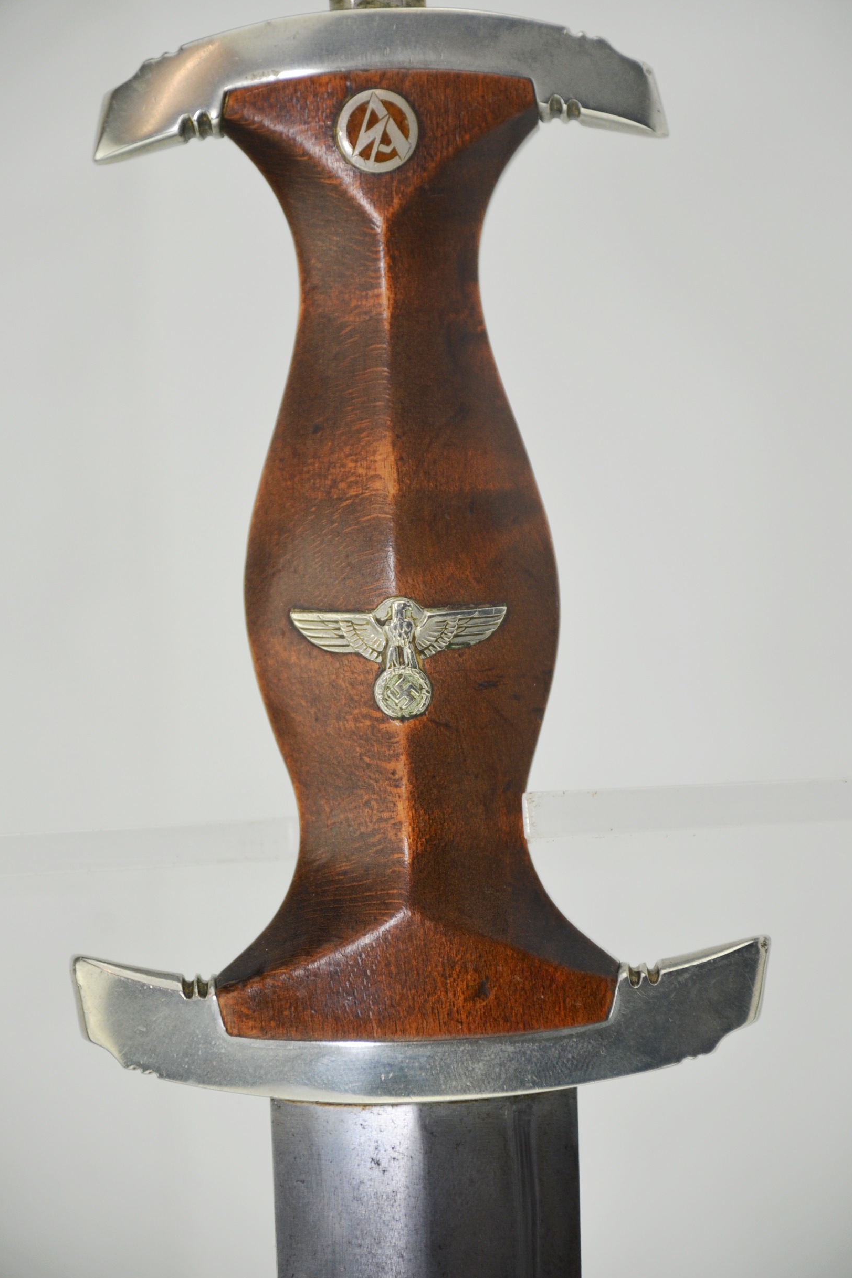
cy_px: 633
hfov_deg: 6.7
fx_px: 7260
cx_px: 427
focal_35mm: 205
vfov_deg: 10.1
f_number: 5.6
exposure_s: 1/250
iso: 450
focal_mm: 135
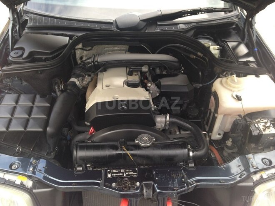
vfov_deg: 42.9
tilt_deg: -37.3
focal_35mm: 33
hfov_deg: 55.4
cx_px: 138
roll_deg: -0.2
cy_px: 103
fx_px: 262
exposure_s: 1/30
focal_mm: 4.12
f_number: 2.4
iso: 50
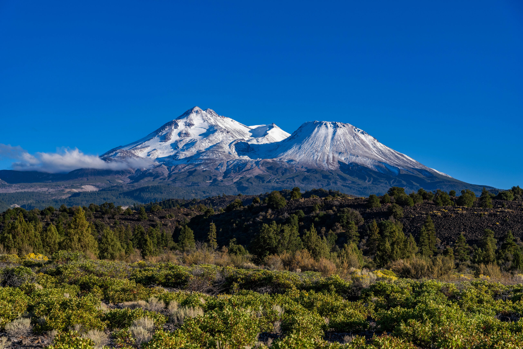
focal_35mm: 68
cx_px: 262
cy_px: 174
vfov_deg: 20.0
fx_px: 988
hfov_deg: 29.6
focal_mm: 68
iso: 320
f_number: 8
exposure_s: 1/500
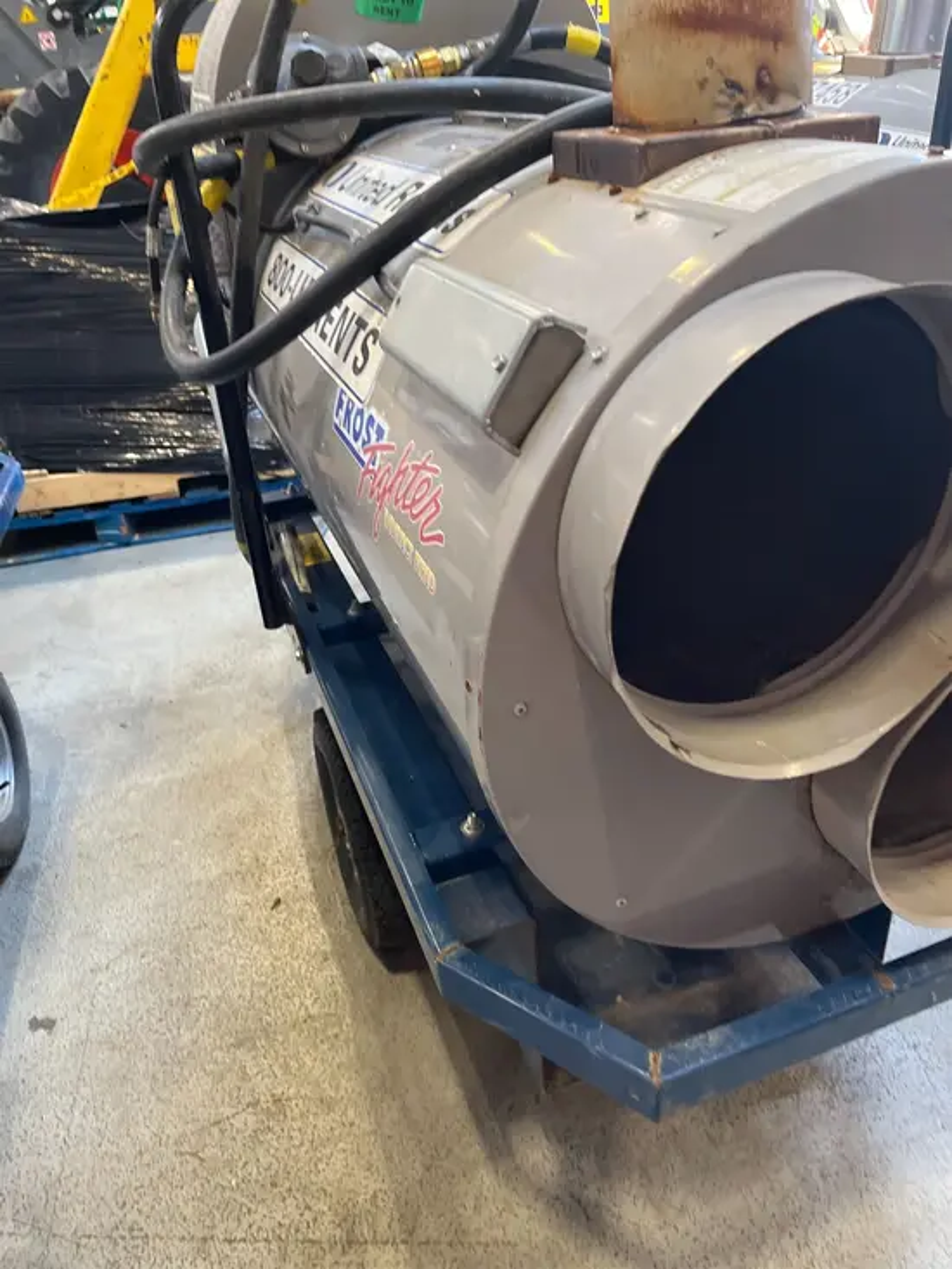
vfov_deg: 67.3
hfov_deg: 53.1
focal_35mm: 26
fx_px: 953
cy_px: 634
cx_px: 476
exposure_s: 1/60
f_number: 1.6
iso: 250
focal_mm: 5.1
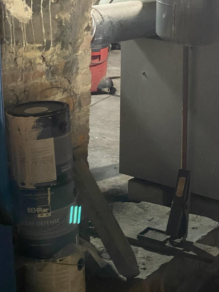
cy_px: 29
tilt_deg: -10.9
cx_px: 195
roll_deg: -0.7
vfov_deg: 19.3
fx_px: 843
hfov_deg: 14.6
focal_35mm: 100
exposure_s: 1/30
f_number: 2
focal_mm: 6
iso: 800
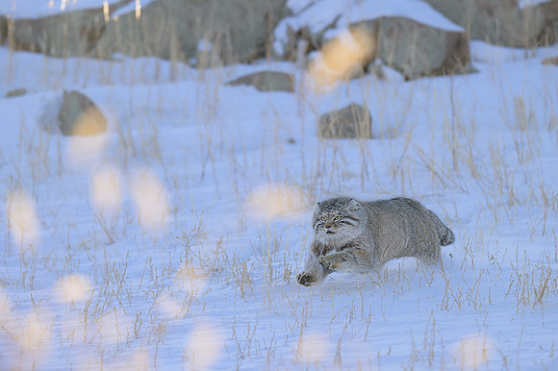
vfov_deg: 5.6
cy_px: 194
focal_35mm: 244
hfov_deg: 8.4
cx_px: 312
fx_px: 3784
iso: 800
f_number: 5
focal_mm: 190
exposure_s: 1/2500
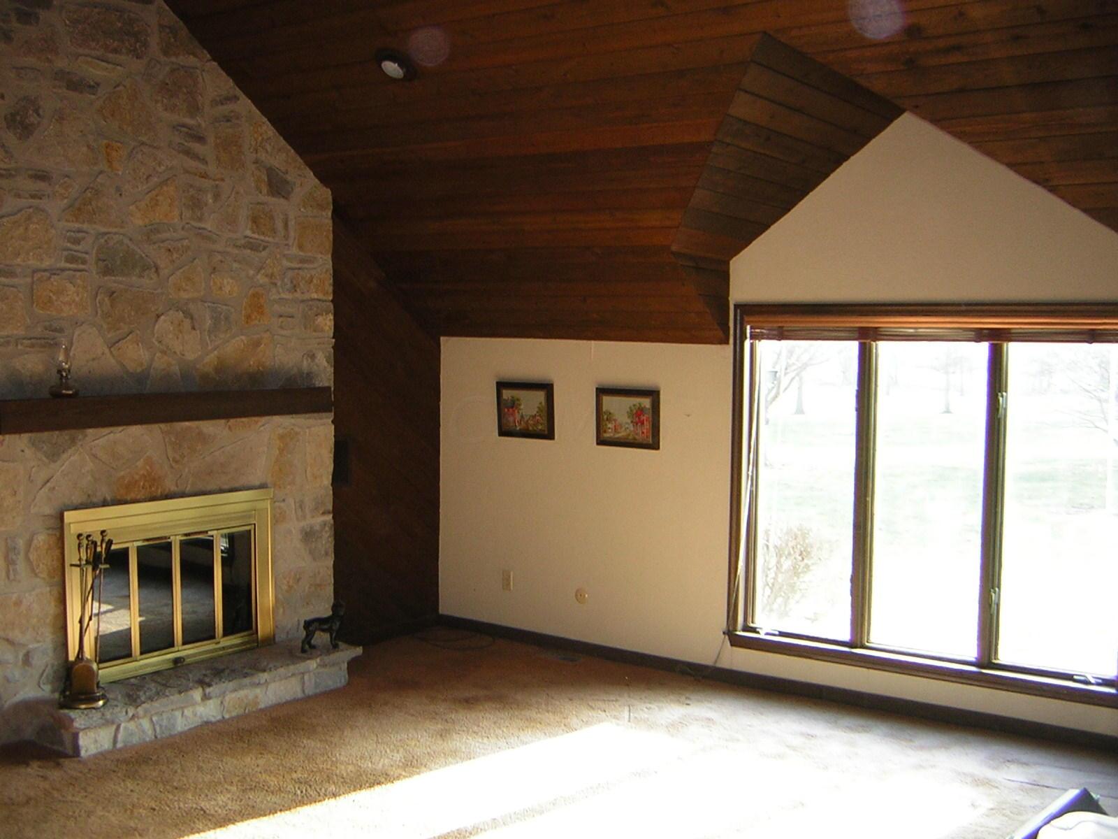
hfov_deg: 51.4
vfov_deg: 39.7
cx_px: 559
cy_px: 420
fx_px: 1163
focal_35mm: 36
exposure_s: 1/30
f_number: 2.6
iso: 64
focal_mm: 4.7
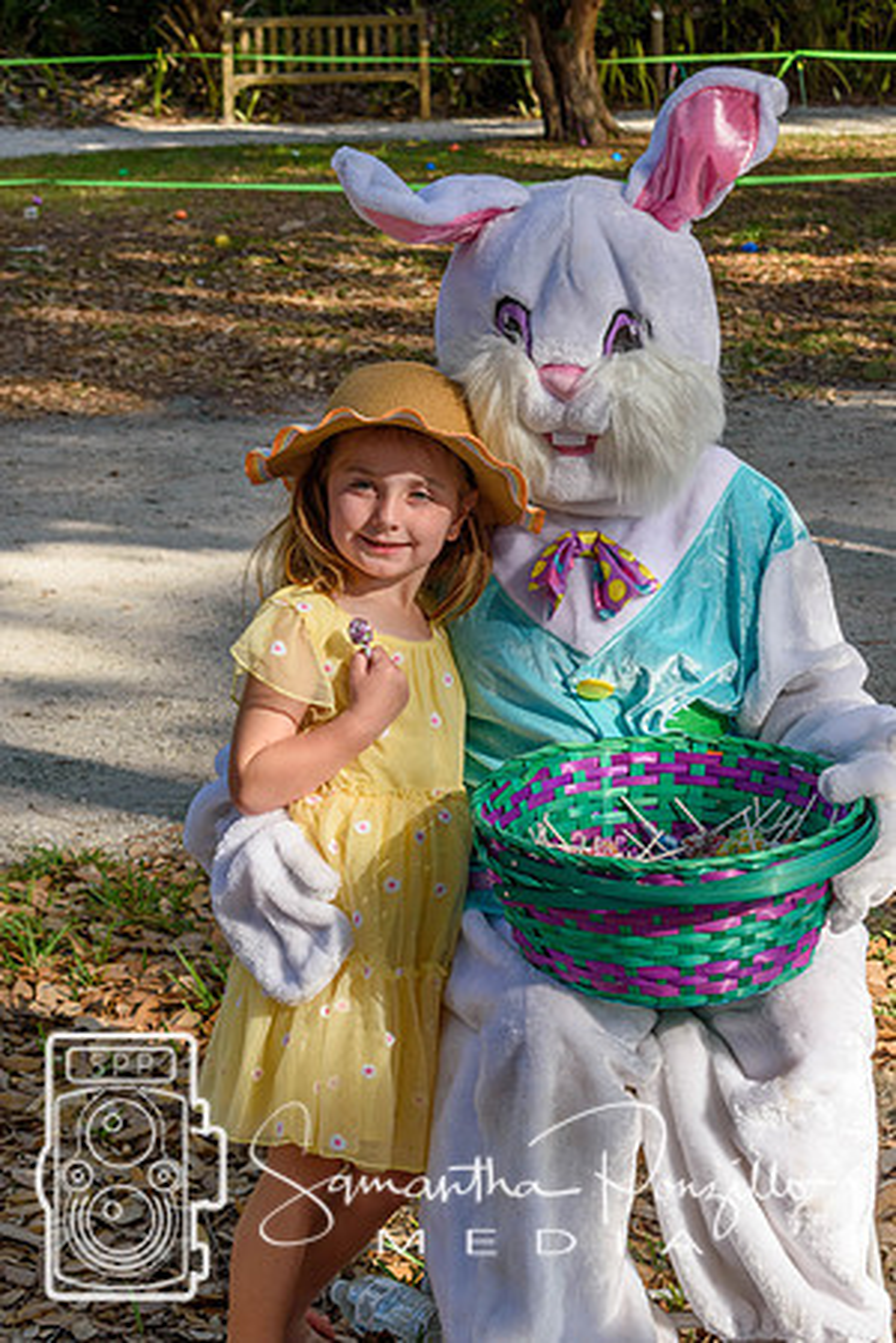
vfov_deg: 26.0
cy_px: 672
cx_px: 448
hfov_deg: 17.5
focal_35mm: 78
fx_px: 2912
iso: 200
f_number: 9
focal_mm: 52
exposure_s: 1/320
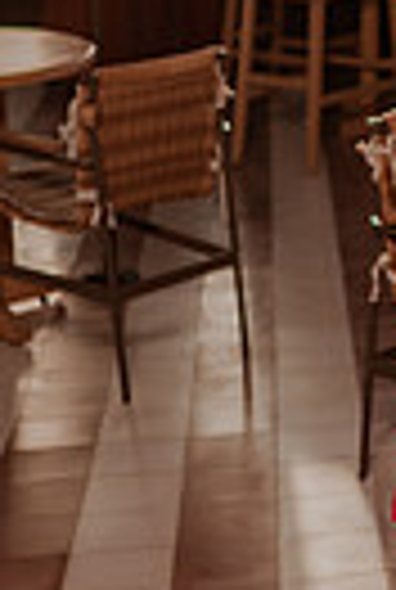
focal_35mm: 120
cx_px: 634
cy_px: 27
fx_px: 1969
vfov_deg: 16.7
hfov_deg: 11.0
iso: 100
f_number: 1.8
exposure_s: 1/6400
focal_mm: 35
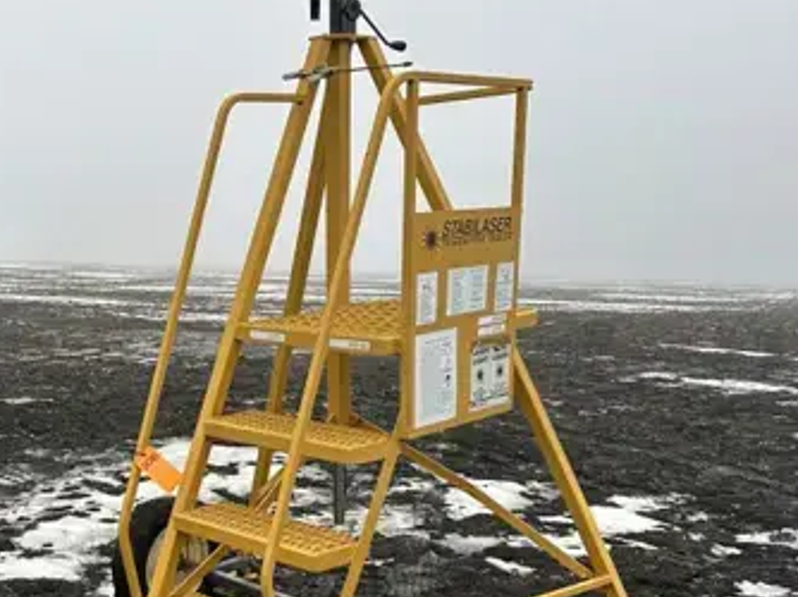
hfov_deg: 39.6
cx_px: 158
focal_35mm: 46
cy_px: 413
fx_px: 1060
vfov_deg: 31.2
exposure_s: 1/672
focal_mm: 6.86
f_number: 1.78
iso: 80
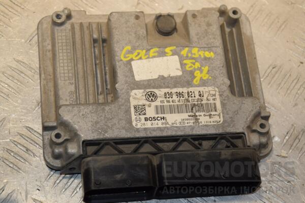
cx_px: 152
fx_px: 788
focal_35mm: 93
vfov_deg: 14.7
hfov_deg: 21.9
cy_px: 102
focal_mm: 62
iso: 800
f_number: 7.1
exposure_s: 1/200
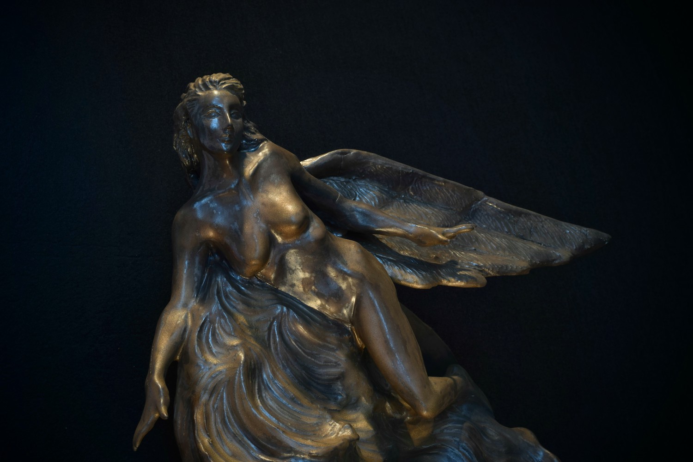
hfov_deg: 27.0
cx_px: 346
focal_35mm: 75
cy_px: 231
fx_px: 1444
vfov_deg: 18.2
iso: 100
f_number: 16
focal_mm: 50
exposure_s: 2.5
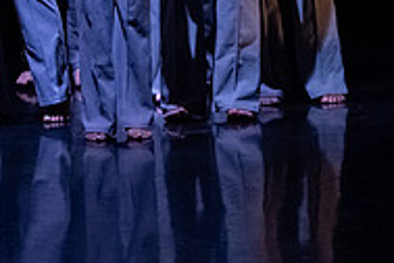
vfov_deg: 5.2
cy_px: -135
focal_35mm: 263
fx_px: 2878
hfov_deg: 7.8
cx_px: -7
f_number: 4
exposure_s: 1/320
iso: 4000
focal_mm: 75
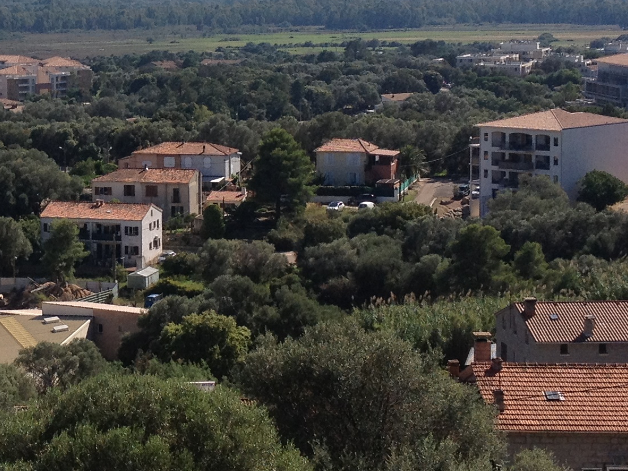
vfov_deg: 14.3
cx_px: 29
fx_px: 1869
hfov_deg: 18.7
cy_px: 143
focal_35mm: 103
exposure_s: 1/2045
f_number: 2.4
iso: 64
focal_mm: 4.28
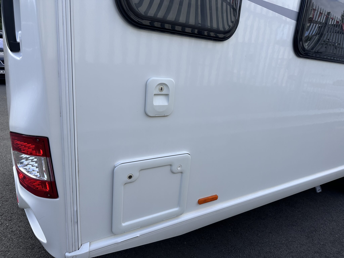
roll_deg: -3.6
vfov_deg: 56.8
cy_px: 129
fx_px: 239
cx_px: 172
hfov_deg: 71.6
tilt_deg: -15.5
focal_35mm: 24
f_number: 1.78
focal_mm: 6.86
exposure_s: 1/1949
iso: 80
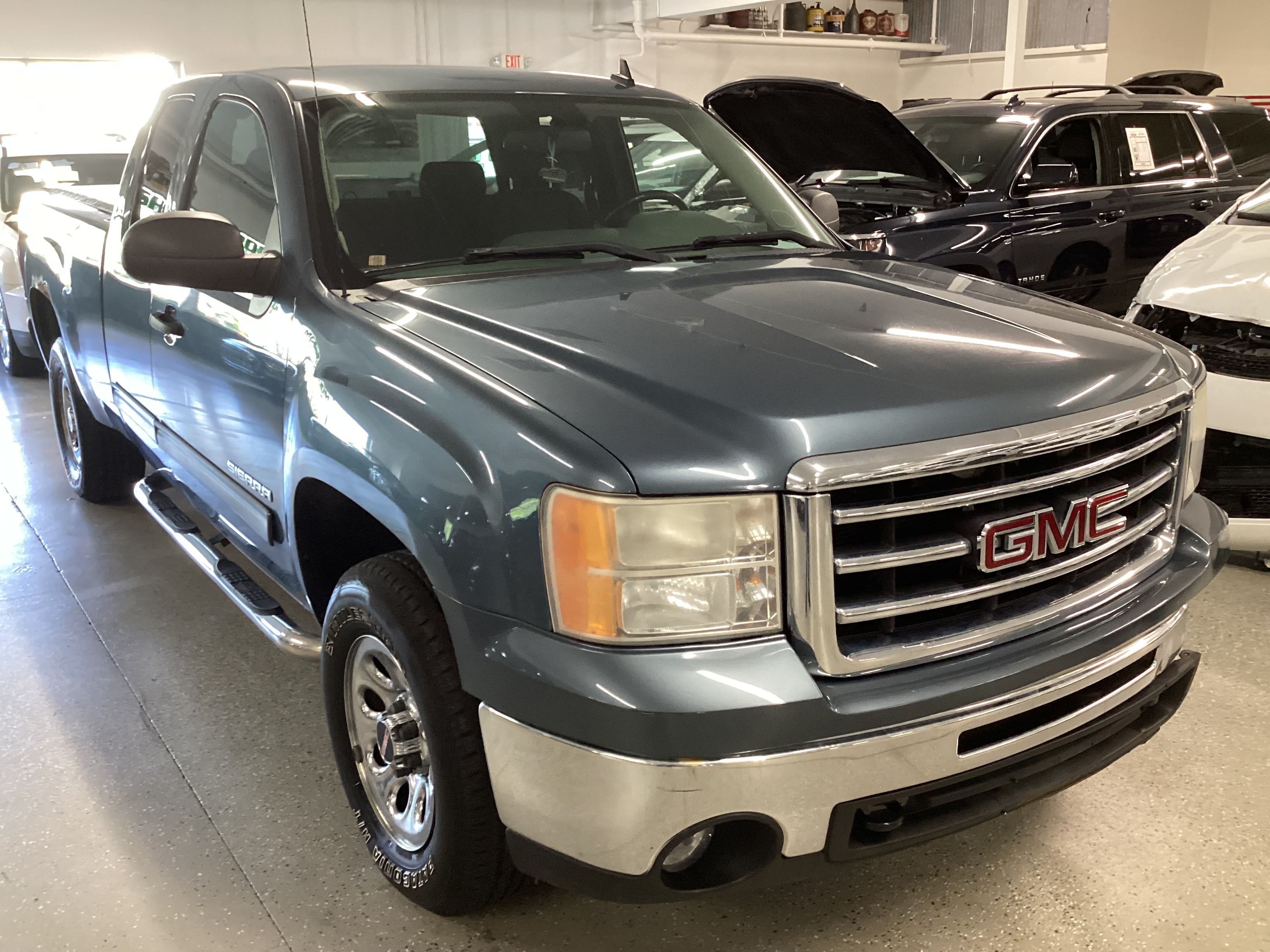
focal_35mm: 31
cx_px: 635
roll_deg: +0.3
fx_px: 1137
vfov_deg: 45.4
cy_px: 476
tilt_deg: -17.4
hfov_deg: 58.4
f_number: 2.4
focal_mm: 3.3
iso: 250
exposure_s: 1/50
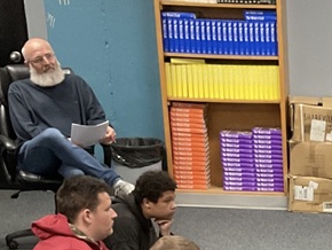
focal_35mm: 100
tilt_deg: -23.2
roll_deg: -2.1
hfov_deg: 18.1
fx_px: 960
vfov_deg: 14.0
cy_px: 365
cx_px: 446
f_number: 1.8
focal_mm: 3
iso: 250
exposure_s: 1/40
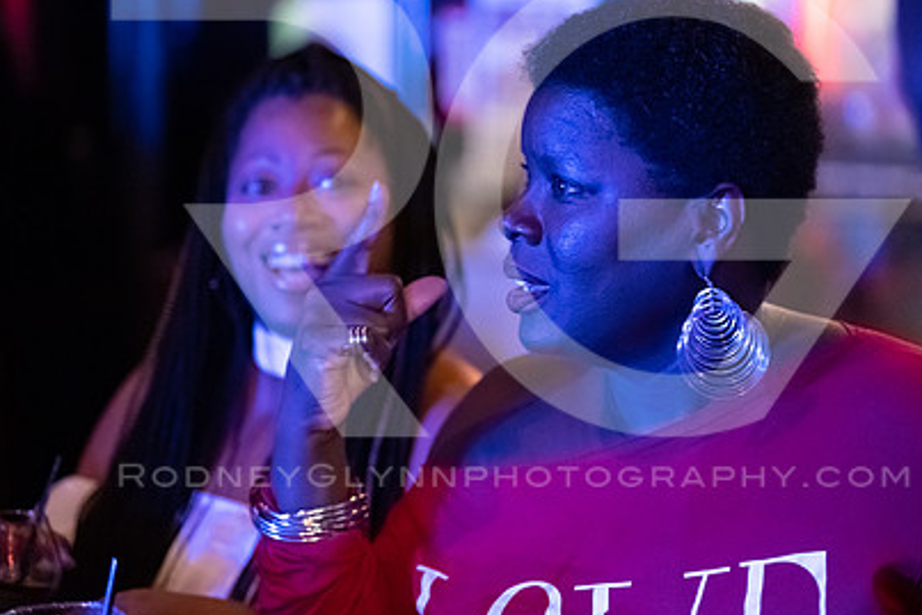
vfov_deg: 18.9
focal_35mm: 72
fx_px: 1845
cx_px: 512
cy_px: 211
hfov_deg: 28.0
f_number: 1.8
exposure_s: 1/60
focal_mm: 50
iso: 12800
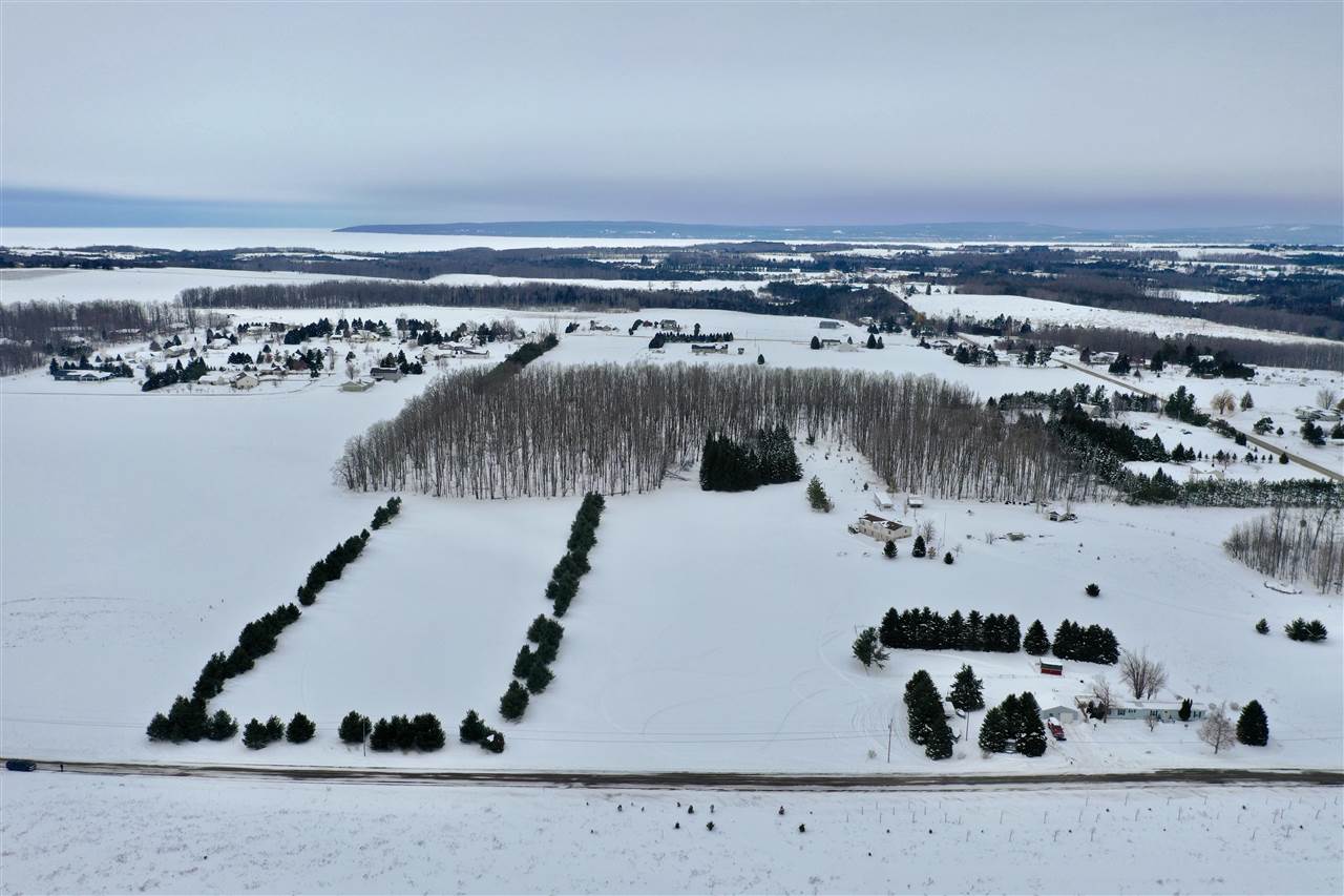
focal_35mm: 28
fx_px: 1045
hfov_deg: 65.5
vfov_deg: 46.4
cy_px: 448
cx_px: 672
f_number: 4.5
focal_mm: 10.26
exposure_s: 1/1000
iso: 100
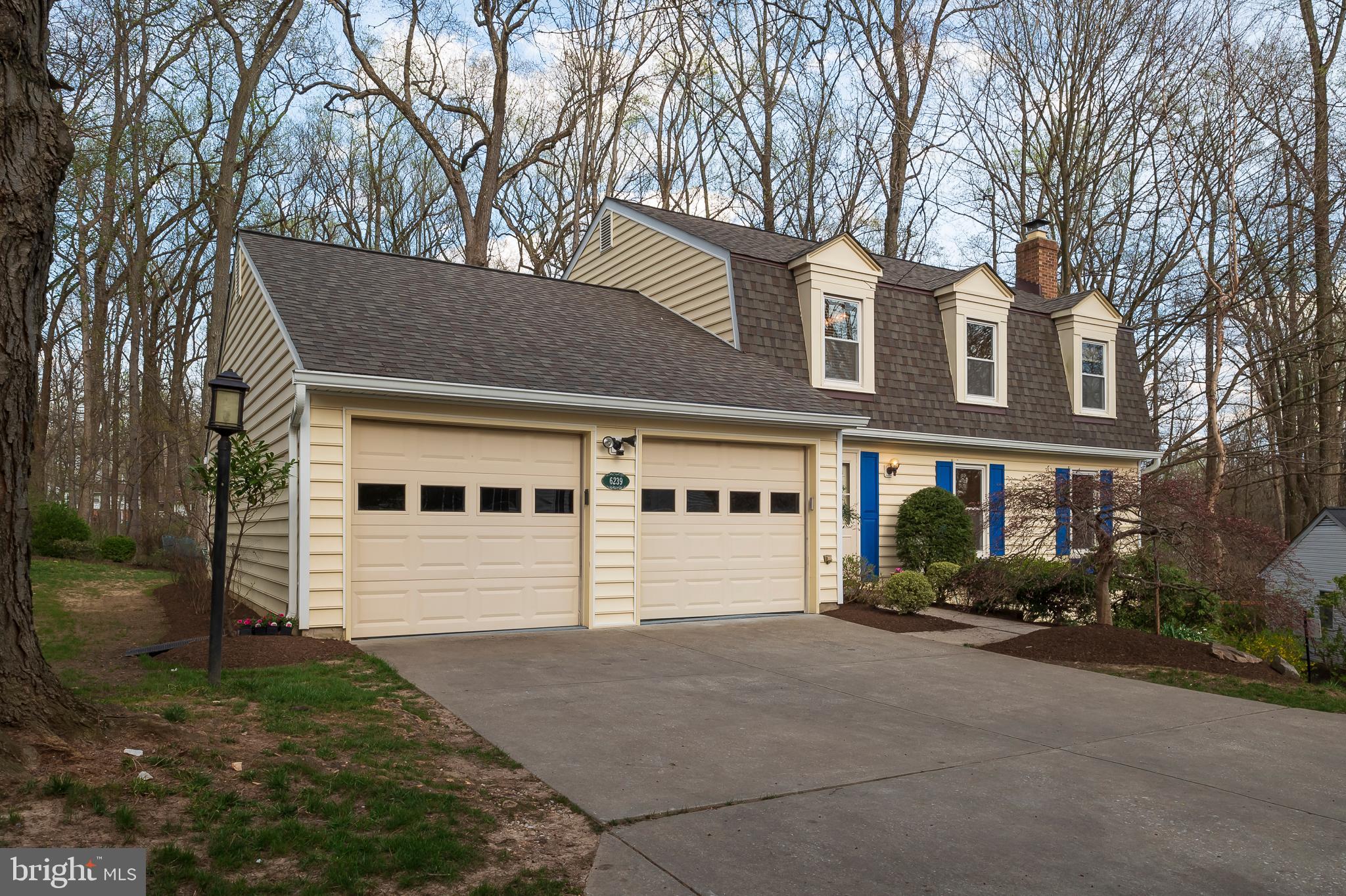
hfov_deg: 73.8
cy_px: 448
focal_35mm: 24
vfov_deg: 53.1
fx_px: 897
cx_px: 673
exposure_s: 1/80
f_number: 16
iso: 320
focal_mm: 24
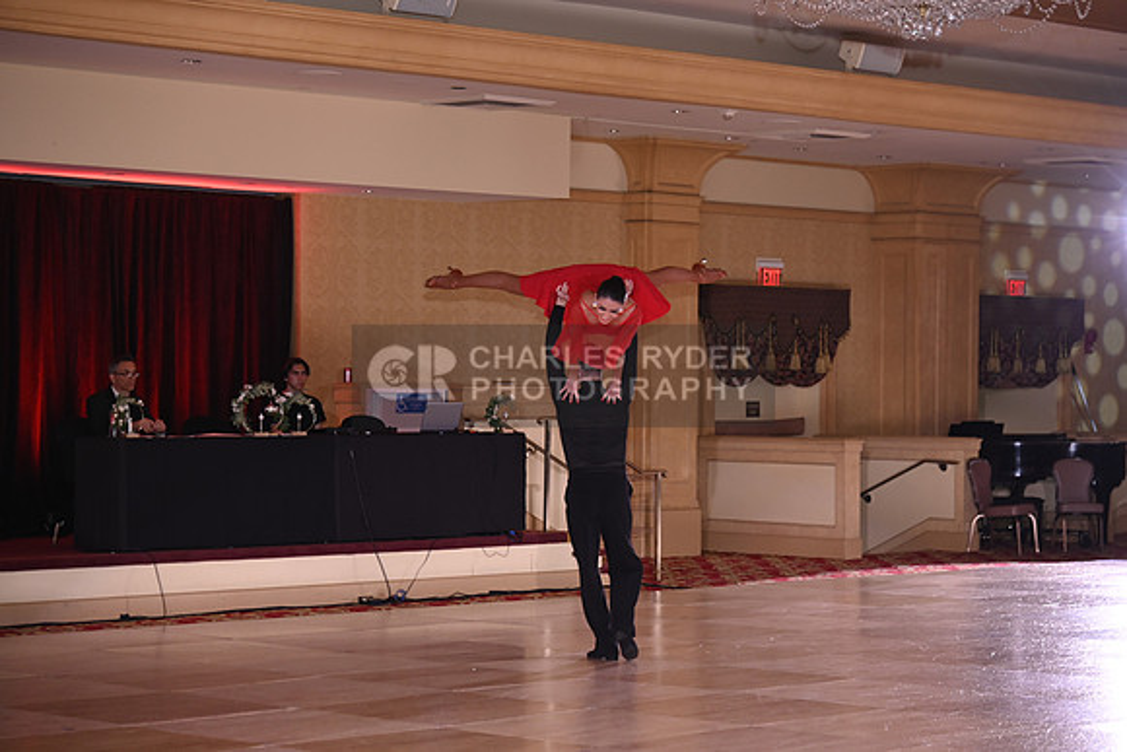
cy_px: 376
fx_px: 2693
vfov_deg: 15.9
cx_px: 564
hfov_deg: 23.6
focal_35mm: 86
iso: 1600
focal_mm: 86
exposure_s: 1/200
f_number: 4
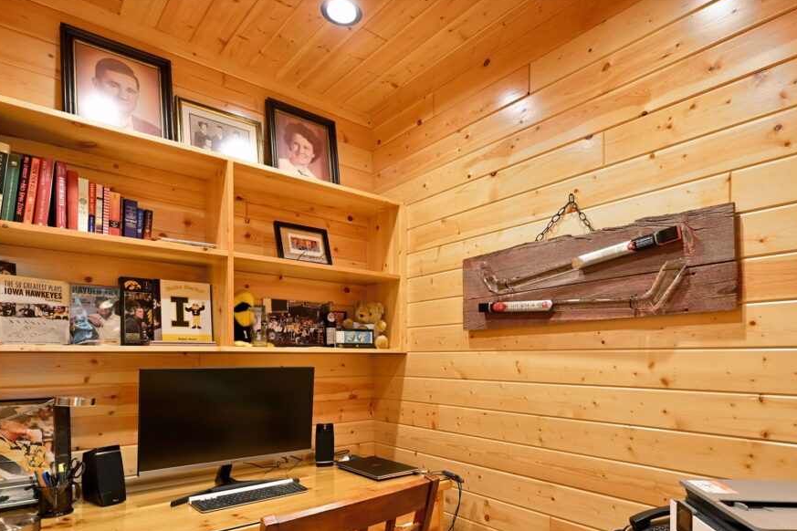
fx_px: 487
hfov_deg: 78.2
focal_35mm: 22
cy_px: 359
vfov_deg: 55.9
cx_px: 447
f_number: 5.6
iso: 400
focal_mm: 16
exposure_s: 1/6
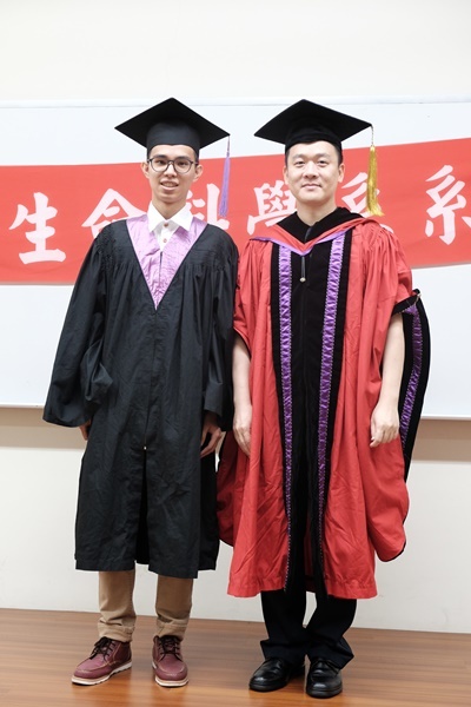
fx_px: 962
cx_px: 236
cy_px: 354
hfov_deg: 27.5
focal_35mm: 49
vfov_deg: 40.3
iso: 1600
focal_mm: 32.9
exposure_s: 1/105
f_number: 3.6
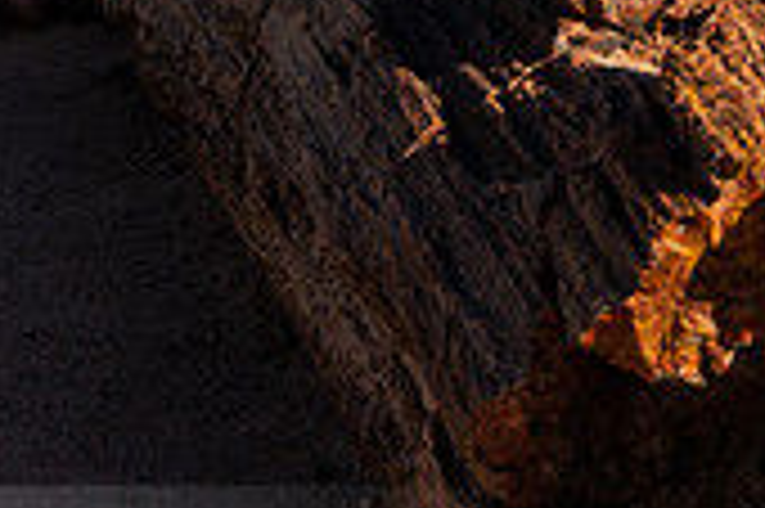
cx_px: 495
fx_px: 2208
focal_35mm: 104
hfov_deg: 19.6
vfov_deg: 12.6
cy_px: -207
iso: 200
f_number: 4
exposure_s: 1/5000
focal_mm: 30.5
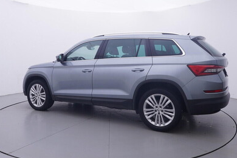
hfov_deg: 59.2
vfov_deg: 41.4
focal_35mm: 32
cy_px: 69
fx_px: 209
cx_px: 115
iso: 200
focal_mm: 15
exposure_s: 1/80
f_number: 5
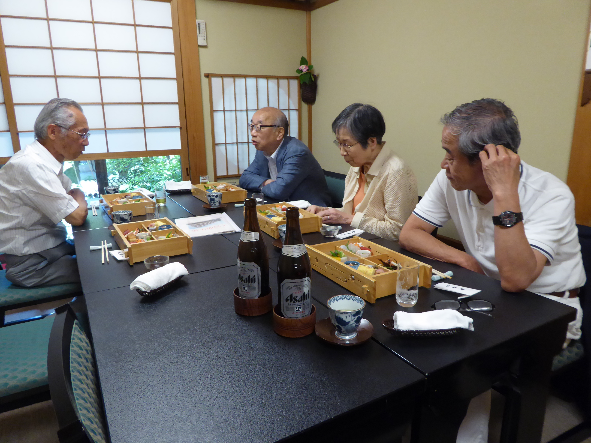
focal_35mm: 25
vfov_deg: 54.9
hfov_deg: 69.4
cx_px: 296
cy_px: 222
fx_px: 427
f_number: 3.3
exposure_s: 1/30
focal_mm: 4.3
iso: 400
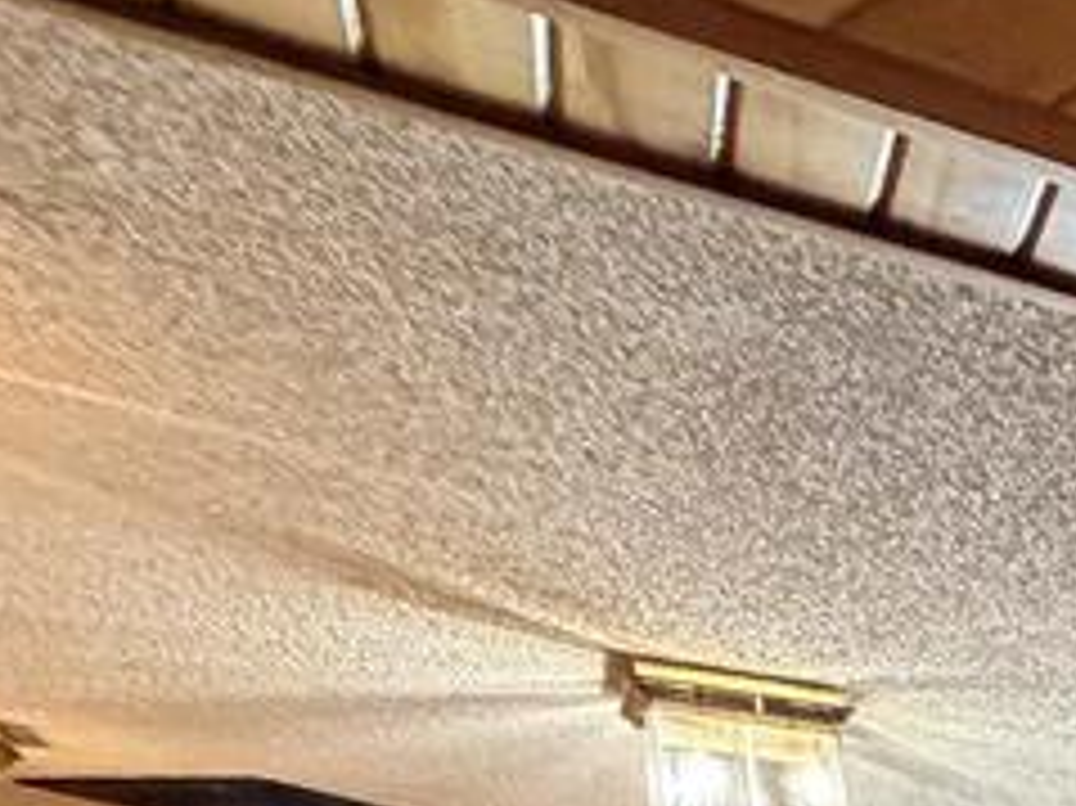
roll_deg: -0.2
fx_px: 1864
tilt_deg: -11.4
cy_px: 1603
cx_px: 2138
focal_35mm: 60
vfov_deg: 17.5
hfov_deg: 19.2
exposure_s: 1/60
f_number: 2.2
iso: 640
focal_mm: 2.22
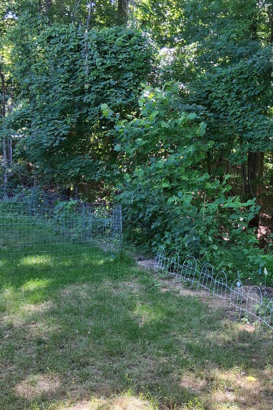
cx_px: 219
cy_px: 213
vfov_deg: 49.5
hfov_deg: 33.2
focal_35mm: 39
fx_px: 443
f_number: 1.8
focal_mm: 3.98
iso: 125
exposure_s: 1/120
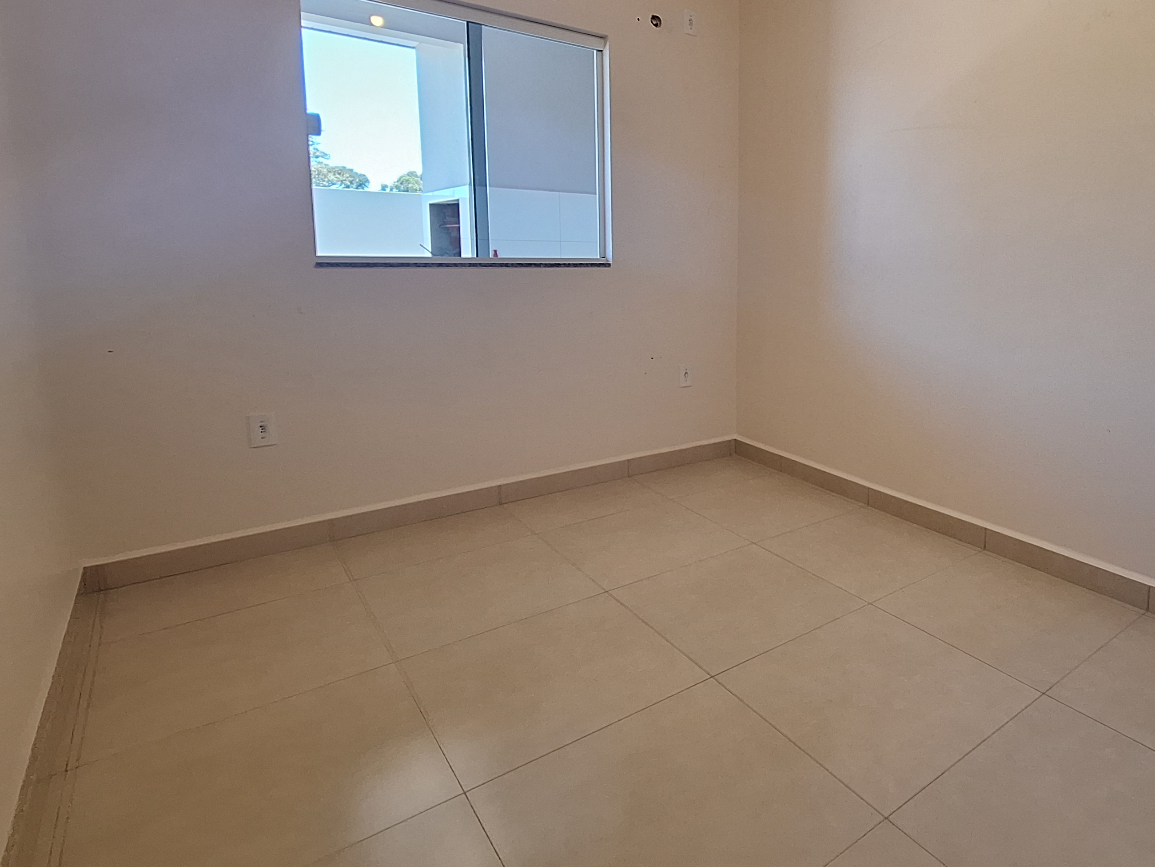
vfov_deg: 65.4
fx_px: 667
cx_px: 817
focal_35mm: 20
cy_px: 351
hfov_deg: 77.6
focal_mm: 1.74
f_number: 2.2
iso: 100
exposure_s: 1/40
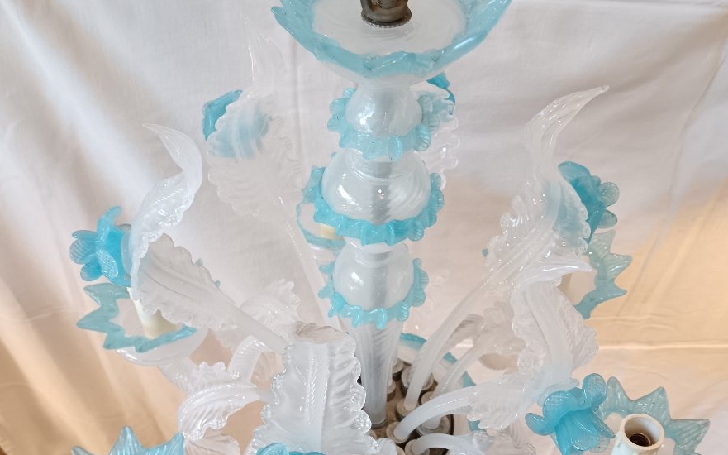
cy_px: 352
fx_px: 774
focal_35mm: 39
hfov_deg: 50.4
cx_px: 357
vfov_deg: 32.0
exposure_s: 1/33.3
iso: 774
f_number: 1.9
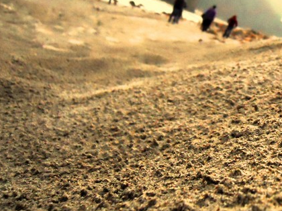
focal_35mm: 50
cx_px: 246
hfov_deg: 36.2
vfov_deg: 28.8
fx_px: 407
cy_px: 64
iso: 800
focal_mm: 5
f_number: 2.7
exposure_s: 1/60
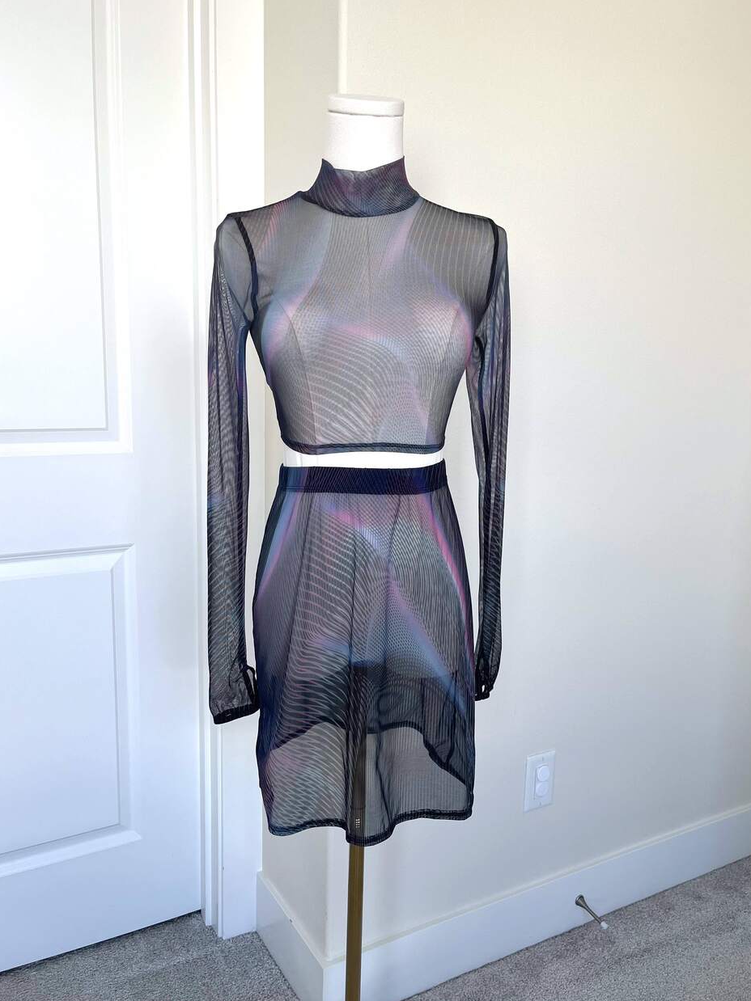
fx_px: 810
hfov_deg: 49.7
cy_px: 511
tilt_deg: -10.2
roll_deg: -0.8
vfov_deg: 63.4
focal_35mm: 28
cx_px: 377
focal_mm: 5.1
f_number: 1.6
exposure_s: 1/121
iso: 40
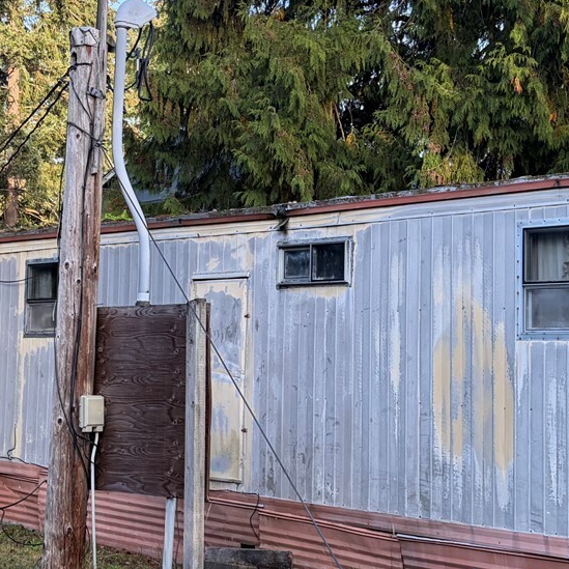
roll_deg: -0.4
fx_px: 1246
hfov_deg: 25.7
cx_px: 244
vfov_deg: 25.7
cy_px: 268
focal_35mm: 67
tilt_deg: +4.5
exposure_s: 1/173
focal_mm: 5.96
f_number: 1.6
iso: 50
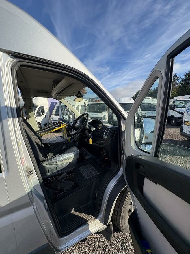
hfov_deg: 85.7
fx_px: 102
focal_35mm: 14
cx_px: 95
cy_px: 127
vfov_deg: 102.1
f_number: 2.2
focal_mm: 2.22
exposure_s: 1/641
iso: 50
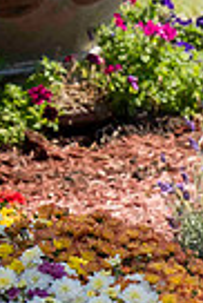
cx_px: 598
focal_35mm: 222
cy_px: 373
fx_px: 1873
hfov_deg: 5.8
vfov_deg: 9.1
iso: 400
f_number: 8
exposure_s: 1/320
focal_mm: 52
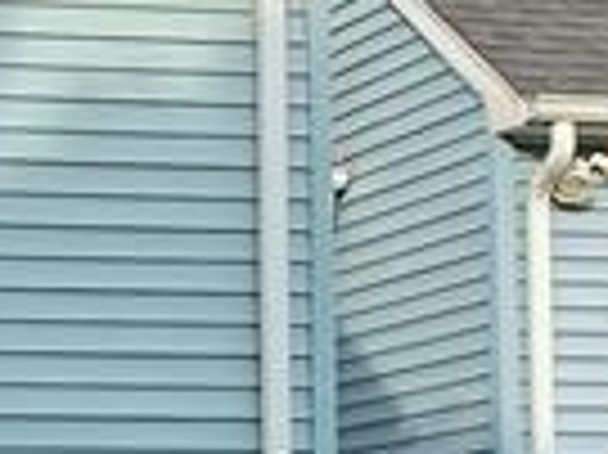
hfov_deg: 10.7
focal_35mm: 175
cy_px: 467
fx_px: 3071
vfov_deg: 8.4
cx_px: -405
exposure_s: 1/2088
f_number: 1.4
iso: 64
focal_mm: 6.5
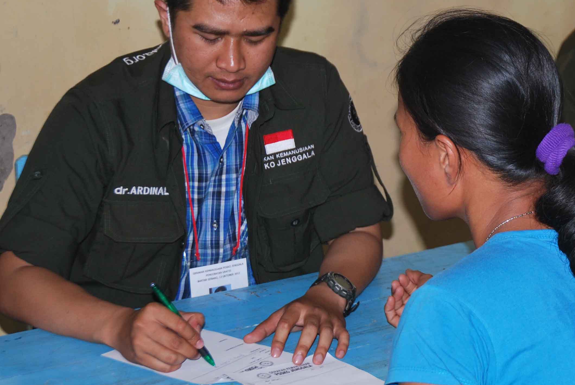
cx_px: 408
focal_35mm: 96
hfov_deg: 21.1
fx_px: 1534
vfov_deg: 14.3
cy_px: 163
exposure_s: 1/60
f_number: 4.2
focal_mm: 35
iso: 200
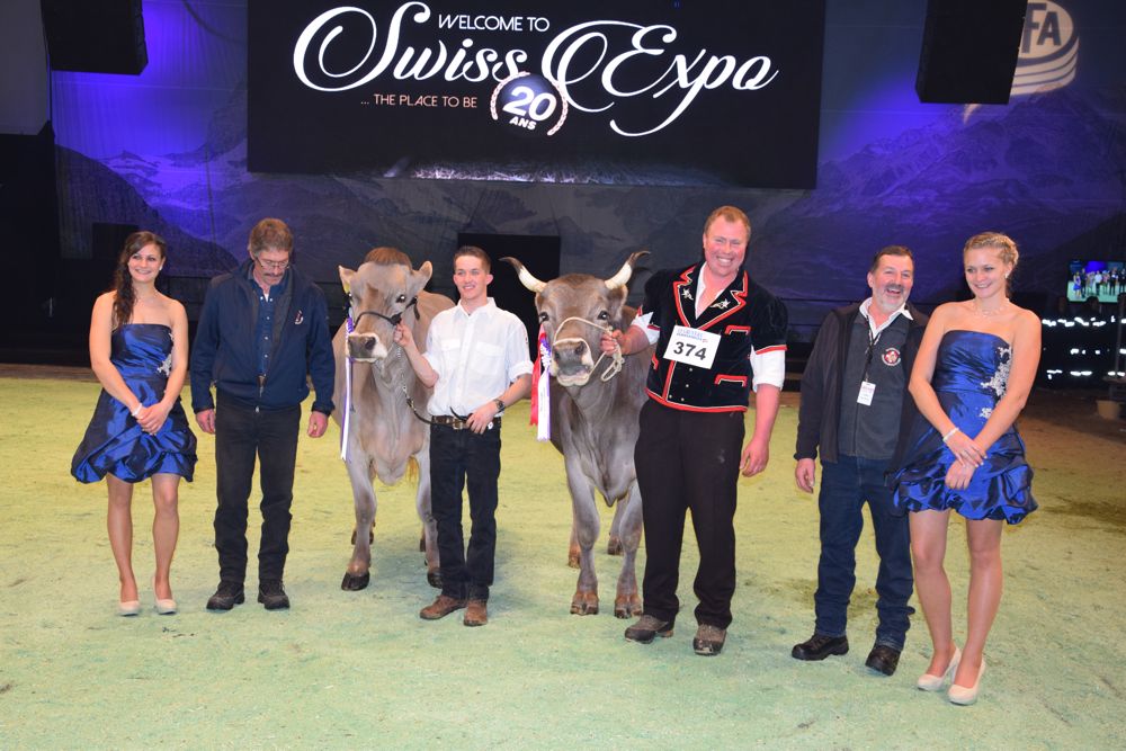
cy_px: 376
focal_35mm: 45
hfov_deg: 43.6
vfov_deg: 29.9
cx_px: 563
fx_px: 1408
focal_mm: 30
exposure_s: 1/100
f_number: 5
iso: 800
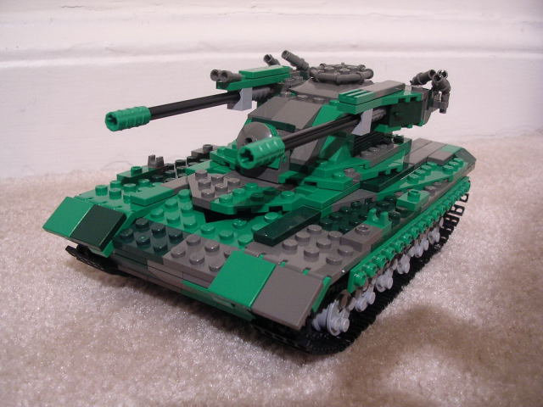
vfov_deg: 37.7
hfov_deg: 49.0
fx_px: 596
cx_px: 272
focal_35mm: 38
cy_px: 204
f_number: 2.8
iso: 223
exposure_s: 1/3.5
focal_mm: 5.8
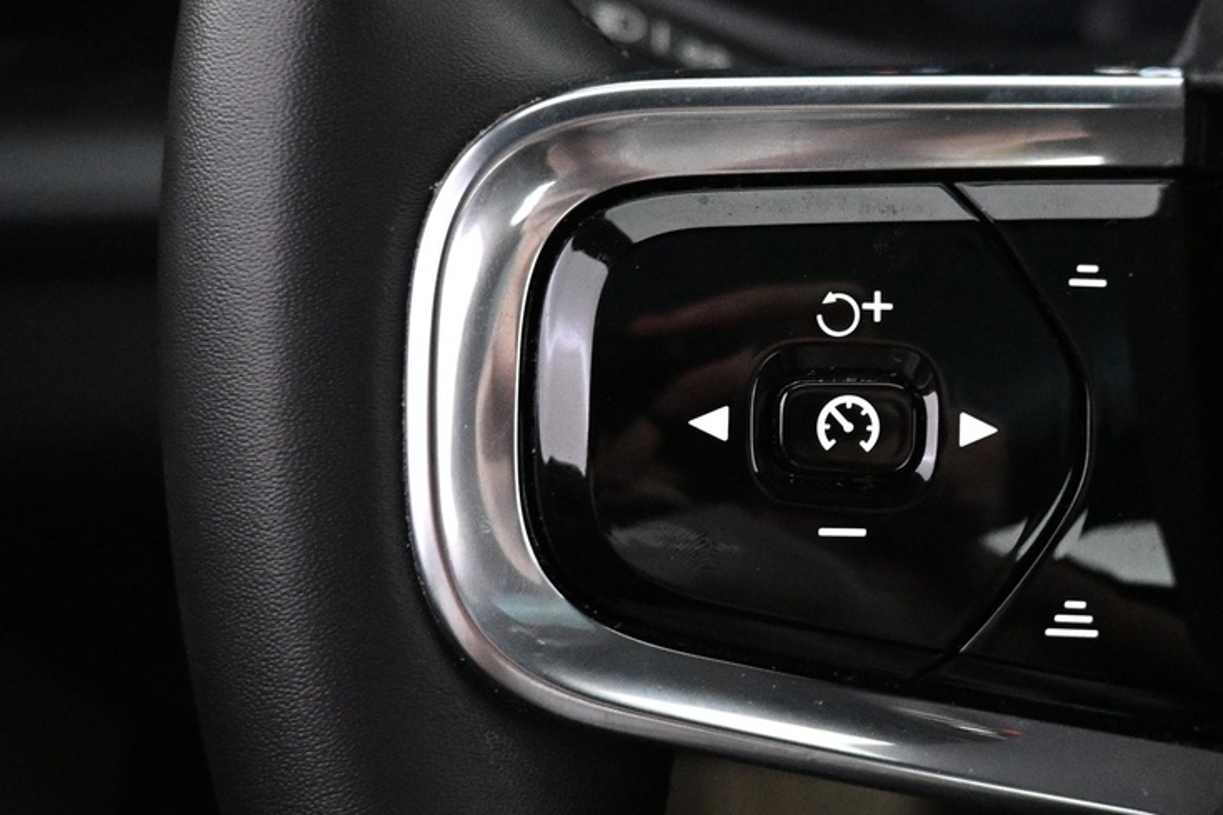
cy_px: 278
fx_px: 1800
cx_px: 820
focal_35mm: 53
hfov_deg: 37.1
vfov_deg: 25.4
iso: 4000
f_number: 3.5
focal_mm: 16
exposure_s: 1/60
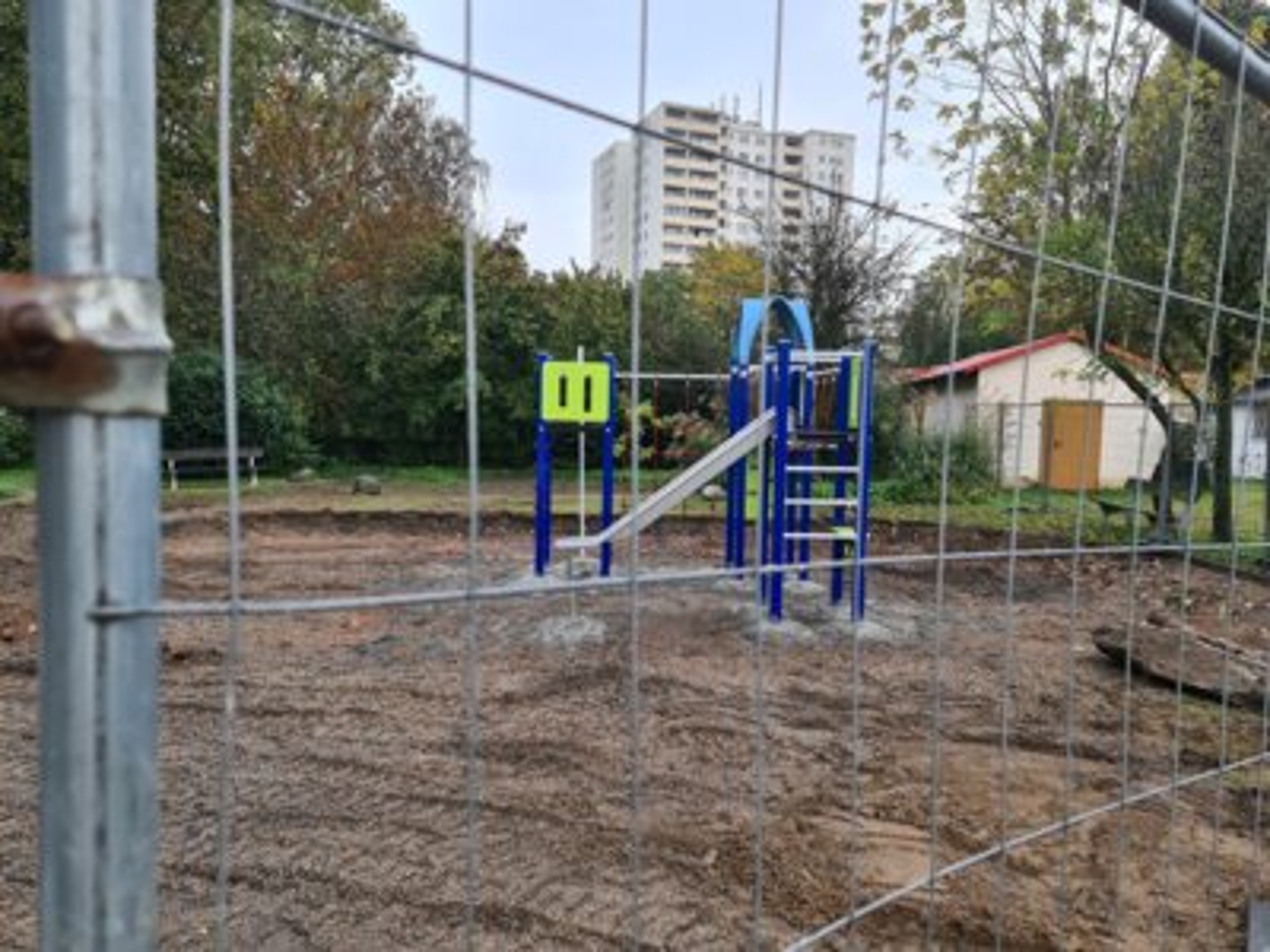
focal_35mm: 25
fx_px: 917
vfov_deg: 54.9
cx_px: 635
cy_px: 476
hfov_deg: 69.4
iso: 50
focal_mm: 7
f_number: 1.8
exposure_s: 1/100
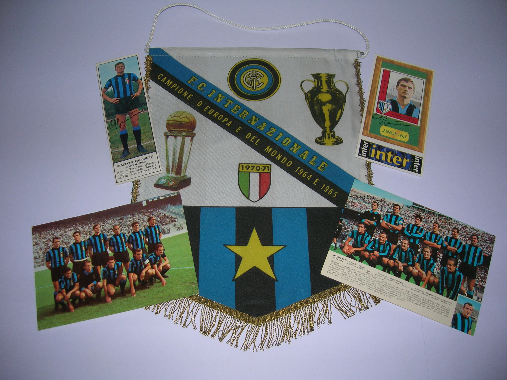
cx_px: 254
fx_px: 498
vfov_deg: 41.8
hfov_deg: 54.0
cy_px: 190
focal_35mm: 34
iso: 50
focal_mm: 5.7
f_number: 2.9
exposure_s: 1/60.1
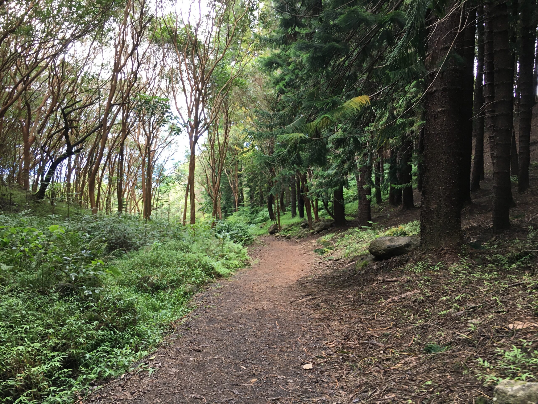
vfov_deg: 48.2
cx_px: 269
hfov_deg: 61.7
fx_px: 451
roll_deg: +1.8
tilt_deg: -9.5
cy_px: 202
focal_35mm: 29
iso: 25
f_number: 2.2
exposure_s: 1/40
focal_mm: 4.15
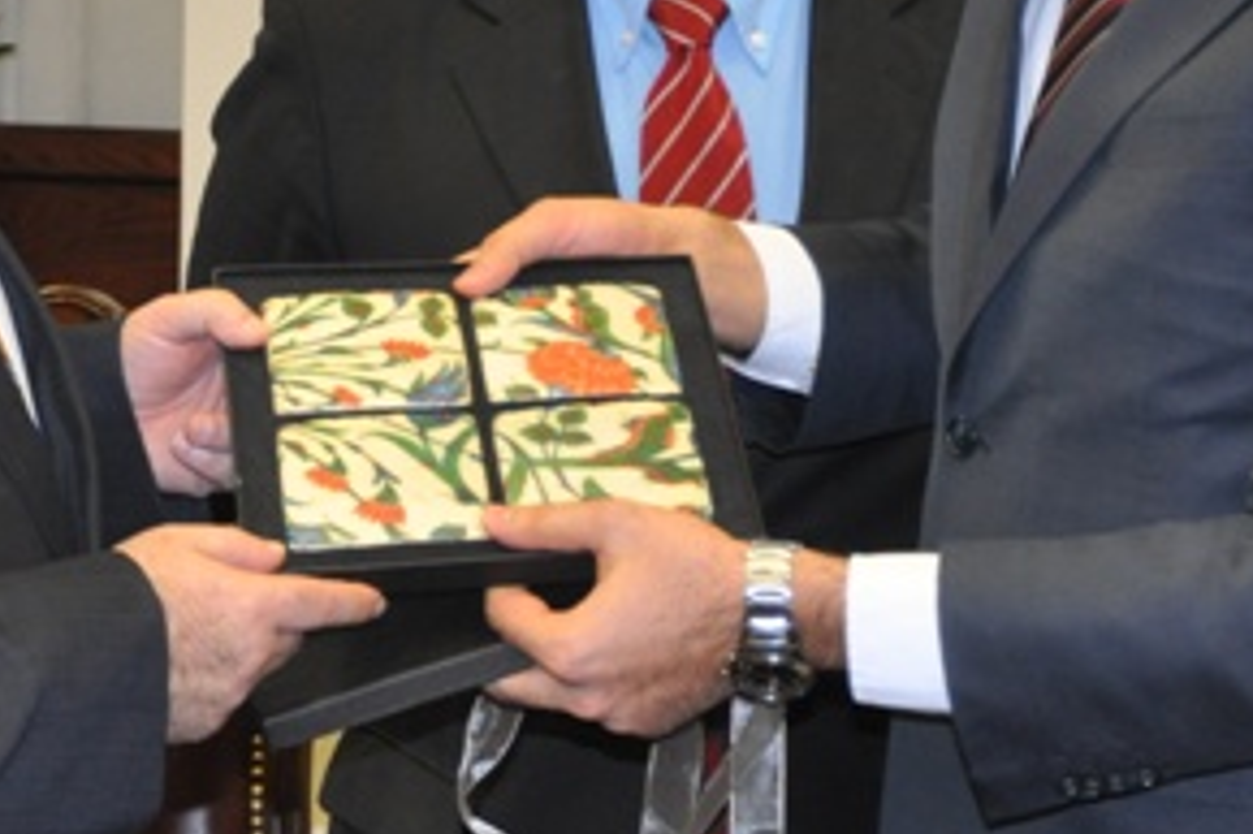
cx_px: 618
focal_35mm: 145
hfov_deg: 14.2
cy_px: 52
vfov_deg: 9.4
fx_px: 5044
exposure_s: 1/60
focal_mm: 38
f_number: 4.5
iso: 800
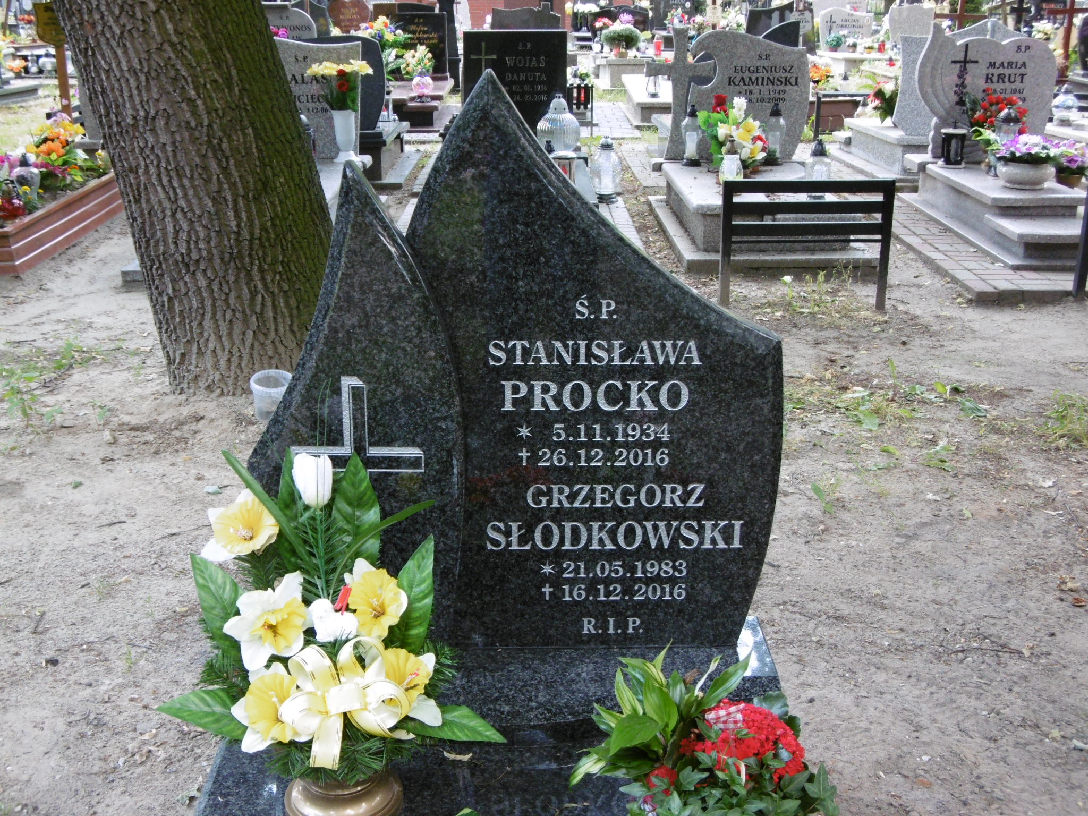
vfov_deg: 33.6
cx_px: 544
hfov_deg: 43.9
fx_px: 1352
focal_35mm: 43
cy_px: 408
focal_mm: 7.7
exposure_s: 1/60
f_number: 3.8
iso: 250
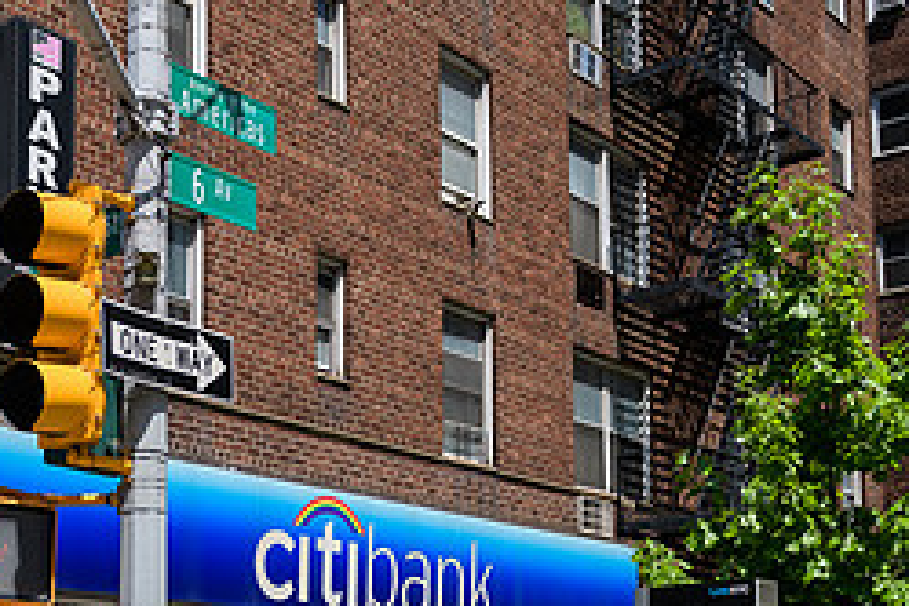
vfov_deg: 23.0
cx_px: 102
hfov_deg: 33.8
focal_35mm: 56
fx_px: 1414
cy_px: 633
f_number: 4
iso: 200
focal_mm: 24
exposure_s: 1/2000
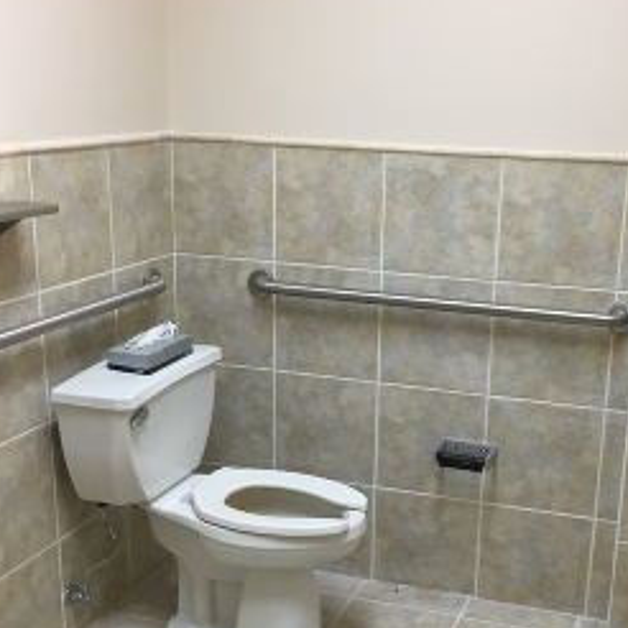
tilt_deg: -16.1
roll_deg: -2.1
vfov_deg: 33.7
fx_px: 1026
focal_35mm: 50
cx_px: 378
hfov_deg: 33.9
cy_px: 416
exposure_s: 1/30
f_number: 2.2
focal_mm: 4.15
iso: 50
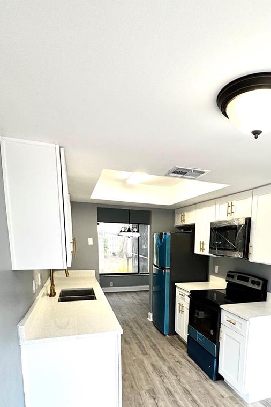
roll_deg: -0.7
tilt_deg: -8.6
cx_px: 183
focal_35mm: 23
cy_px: 287
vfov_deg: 72.6
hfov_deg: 53.8
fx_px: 260
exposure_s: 1/120
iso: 80
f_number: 2.2
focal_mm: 2.22
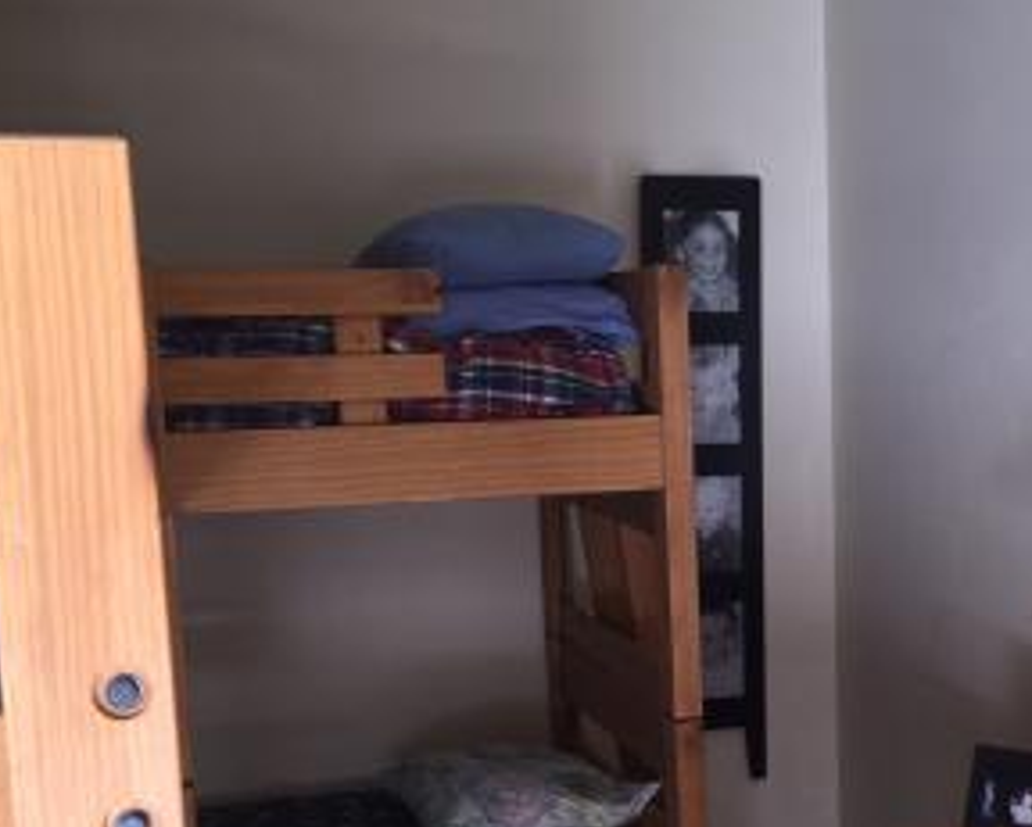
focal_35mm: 57
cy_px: 594
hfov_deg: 32.0
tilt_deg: -8.9
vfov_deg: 26.5
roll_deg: +0.6
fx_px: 1743
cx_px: 838
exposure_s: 1/30
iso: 32
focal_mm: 4.15
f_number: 2.2
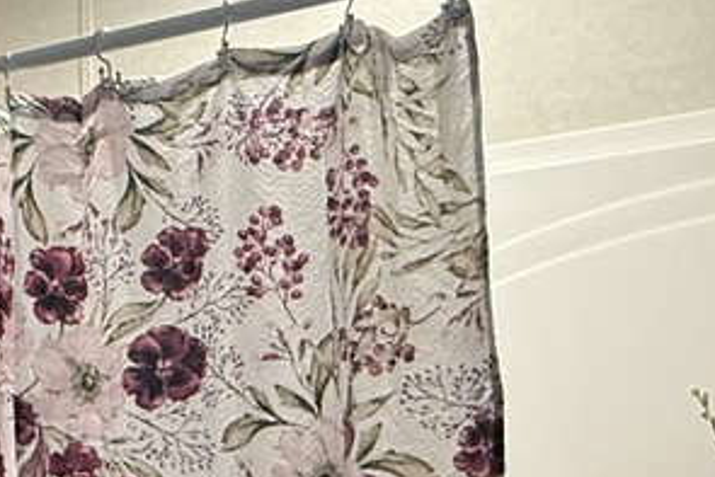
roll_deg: +0.8
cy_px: 646
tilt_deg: -2.7
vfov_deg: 17.8
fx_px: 1411
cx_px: -187
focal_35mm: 71
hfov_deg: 25.0
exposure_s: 1/120
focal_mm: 2.22
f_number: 2.2
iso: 320
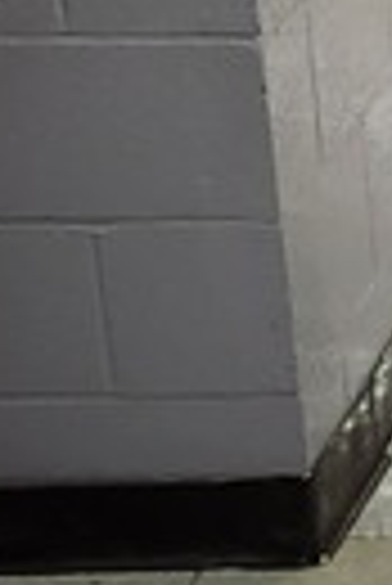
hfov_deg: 6.8
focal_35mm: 188
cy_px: 284
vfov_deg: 10.9
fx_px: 3062
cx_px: 1090
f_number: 1.8
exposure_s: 1/120
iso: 320
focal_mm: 5.54
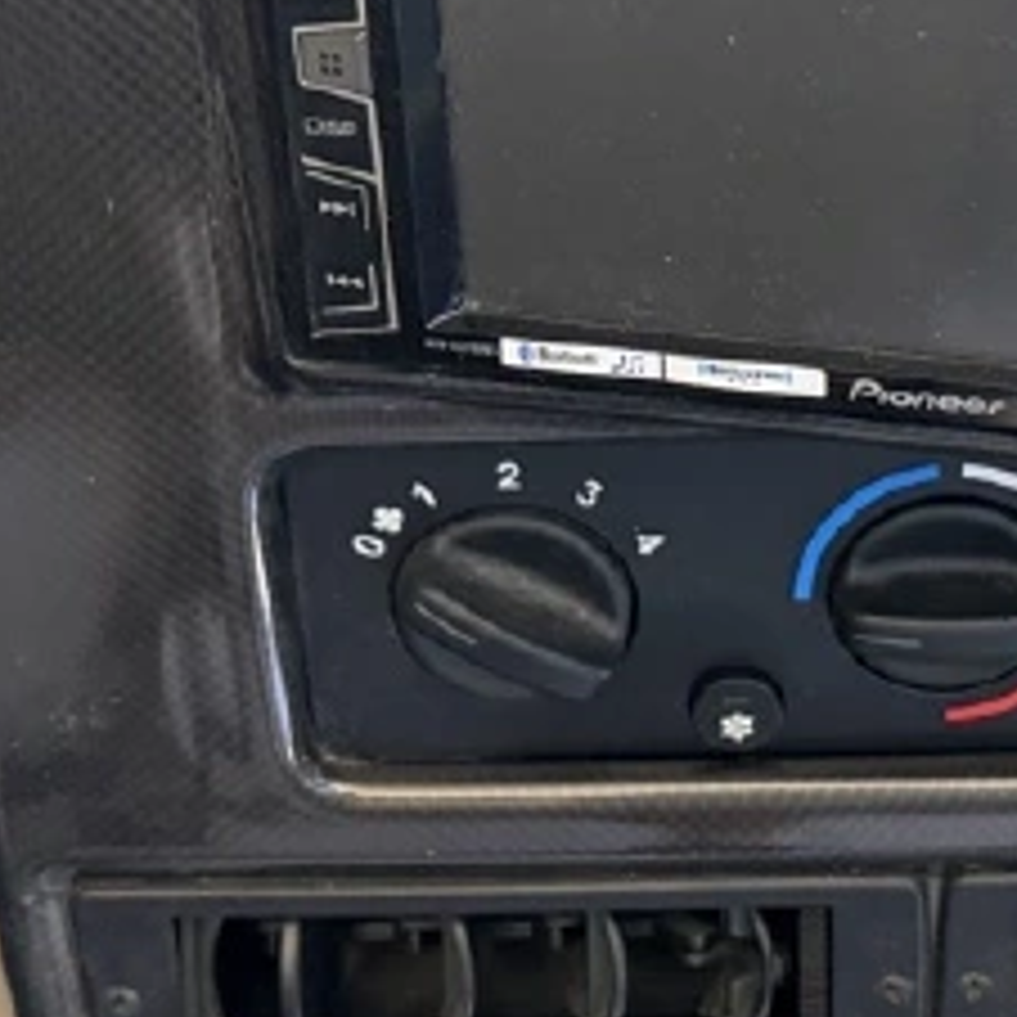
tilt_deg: -48.3
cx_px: 891
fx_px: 2493
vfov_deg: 23.0
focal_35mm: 75
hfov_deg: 22.6
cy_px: 450
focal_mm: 6.76
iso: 640
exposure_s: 1/60
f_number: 1.78
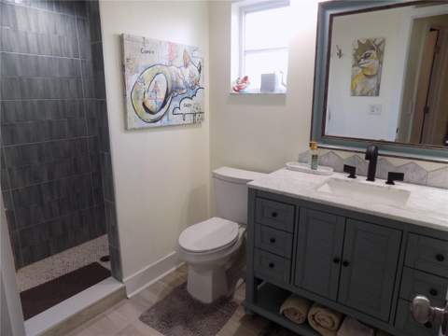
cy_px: 168
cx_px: 224
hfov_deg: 73.9
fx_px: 298
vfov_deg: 58.9
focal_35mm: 23
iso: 125
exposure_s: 1/30
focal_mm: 4
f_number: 3.1
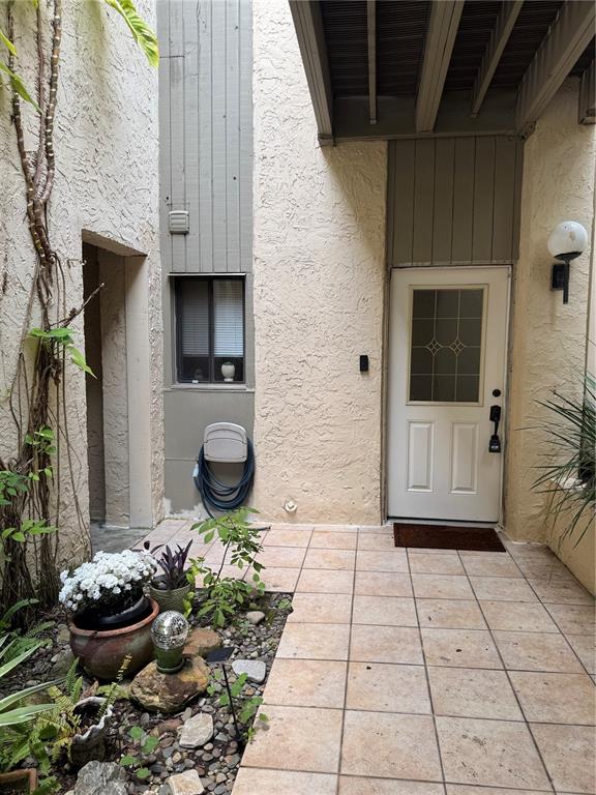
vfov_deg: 71.6
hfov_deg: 56.8
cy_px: 398
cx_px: 298
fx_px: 551
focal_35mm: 24
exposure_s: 1/639
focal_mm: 6.76
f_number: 1.78
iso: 80
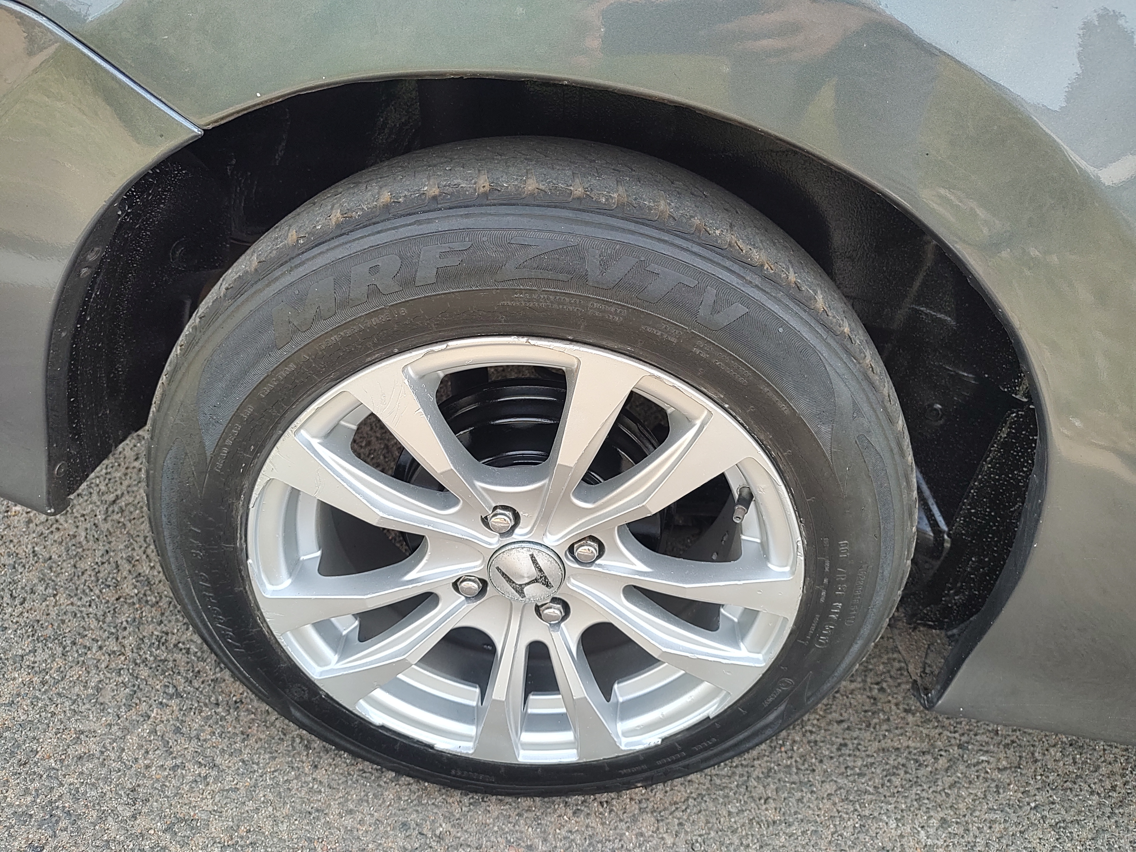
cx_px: 568
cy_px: 426
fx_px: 755
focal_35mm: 23
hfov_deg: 73.9
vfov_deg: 58.9
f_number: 1.8
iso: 100
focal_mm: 5.56
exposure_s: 1/280
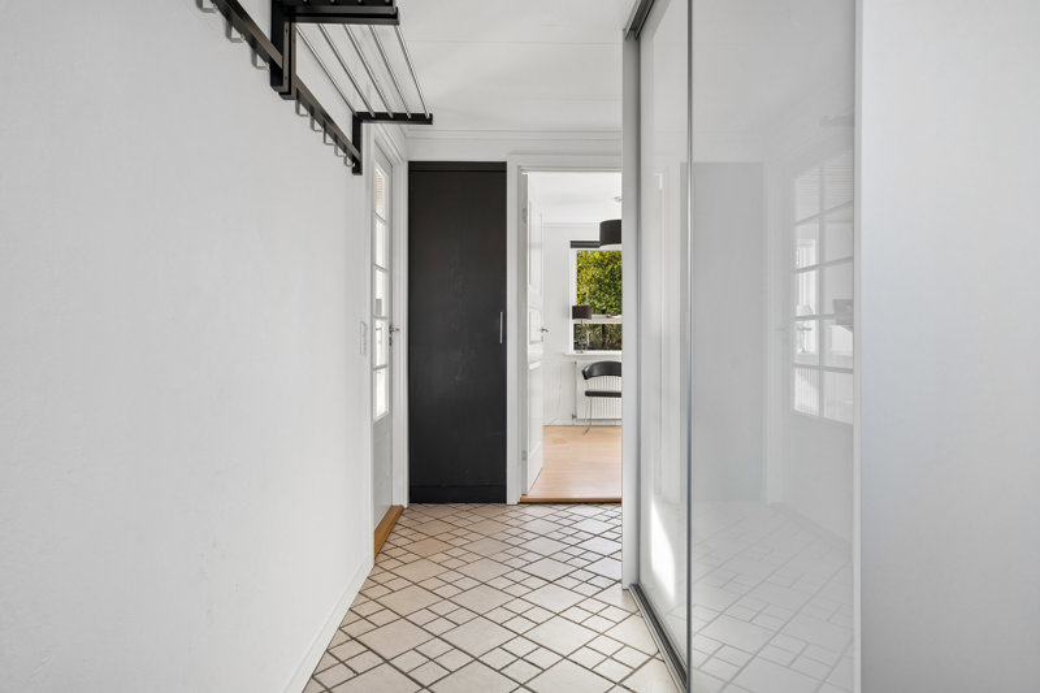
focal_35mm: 19
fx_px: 549
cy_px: 346
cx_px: 520
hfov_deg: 86.9
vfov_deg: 64.5
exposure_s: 1/20
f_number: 8
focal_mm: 19
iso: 400
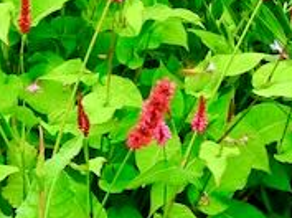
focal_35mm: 174
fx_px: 1465
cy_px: 192
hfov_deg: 11.3
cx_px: 10
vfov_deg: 8.5
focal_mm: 5.4
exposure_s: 1/170
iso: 160
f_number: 3.5
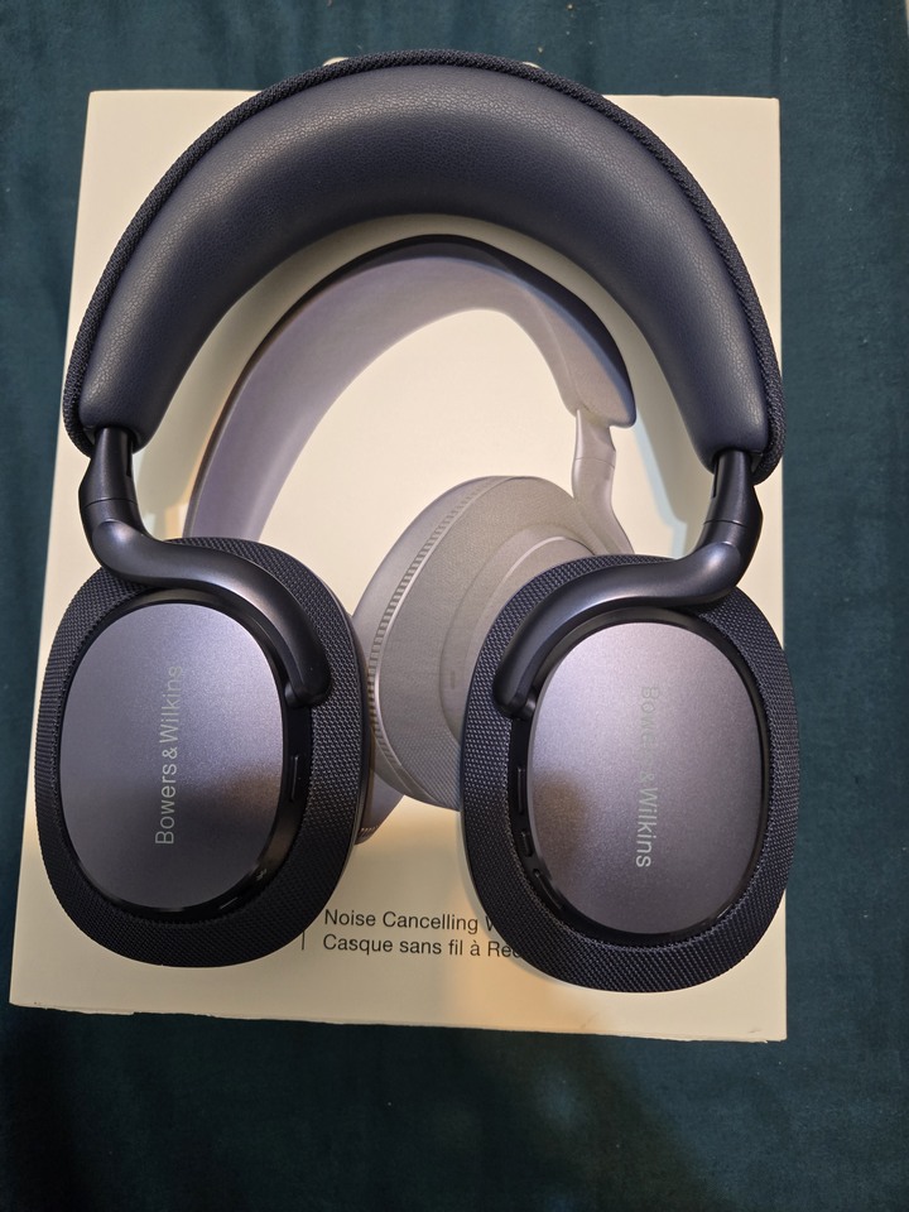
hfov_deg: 58.9
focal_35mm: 23
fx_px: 805
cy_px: 606
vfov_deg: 73.9
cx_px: 454
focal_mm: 5.4
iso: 500
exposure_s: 1/120
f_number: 1.8
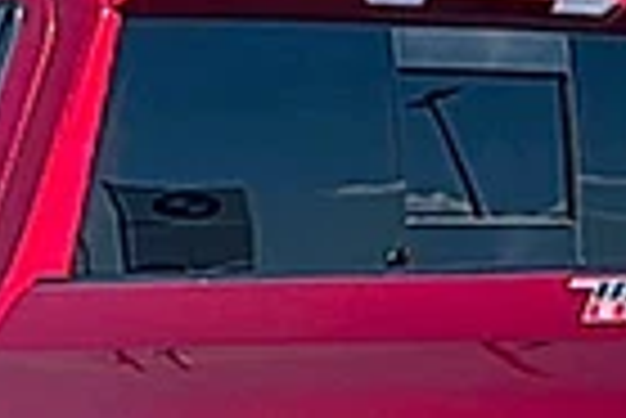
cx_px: 468
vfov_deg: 6.7
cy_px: 618
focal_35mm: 204
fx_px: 3551
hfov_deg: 10.1
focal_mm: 6.86
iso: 80
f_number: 1.78
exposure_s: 1/3891
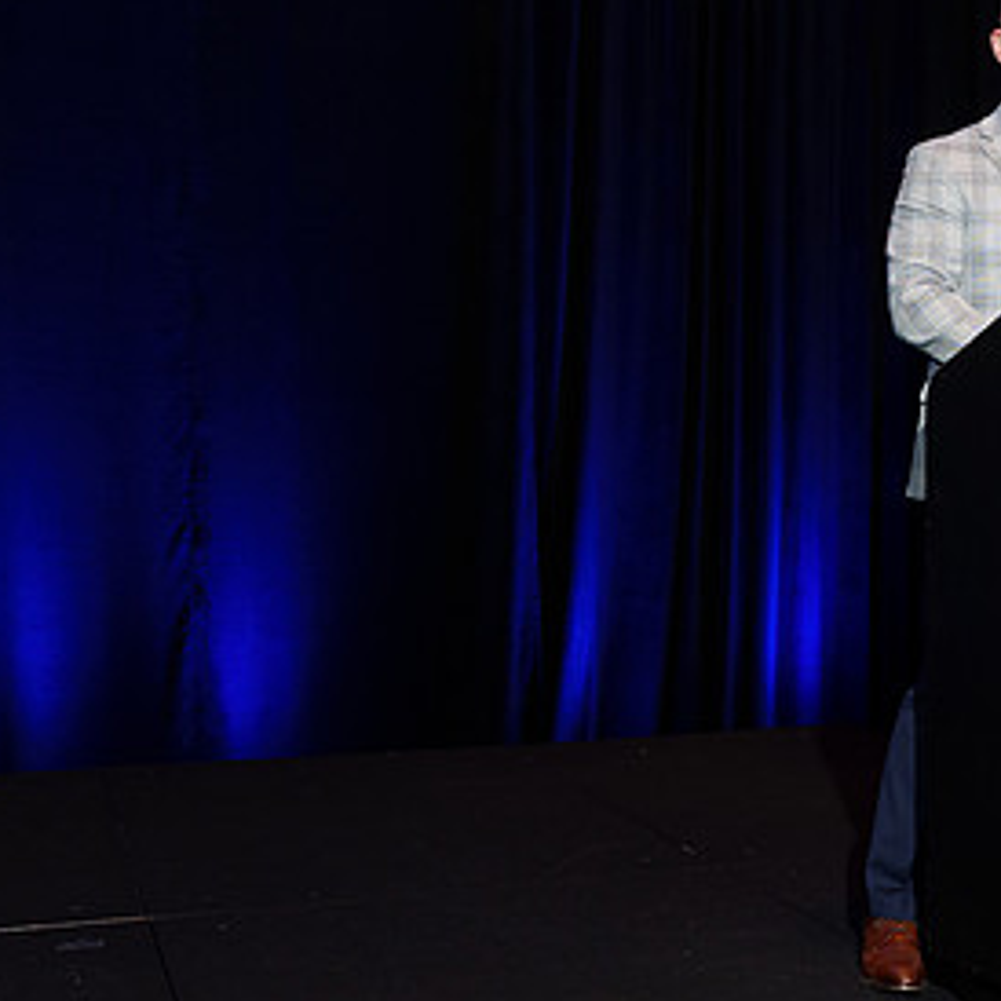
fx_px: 1767
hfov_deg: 30.9
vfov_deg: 31.6
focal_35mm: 54
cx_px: 794
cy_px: 549
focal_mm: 24
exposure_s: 1/80
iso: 1000
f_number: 5
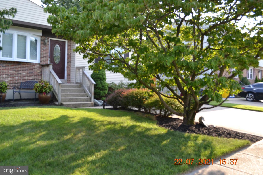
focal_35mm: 30
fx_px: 219
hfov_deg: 61.9
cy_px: 88
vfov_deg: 43.6
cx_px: 132
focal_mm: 20
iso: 180
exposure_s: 1/125
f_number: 5.6
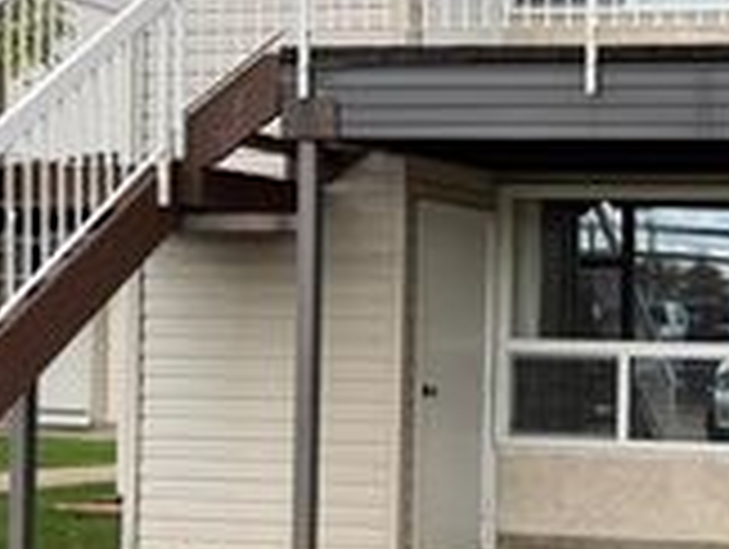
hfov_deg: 23.9
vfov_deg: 19.9
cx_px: 882
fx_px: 1561
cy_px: 335
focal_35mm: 74
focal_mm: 6.76
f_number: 1.78
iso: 80
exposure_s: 1/757
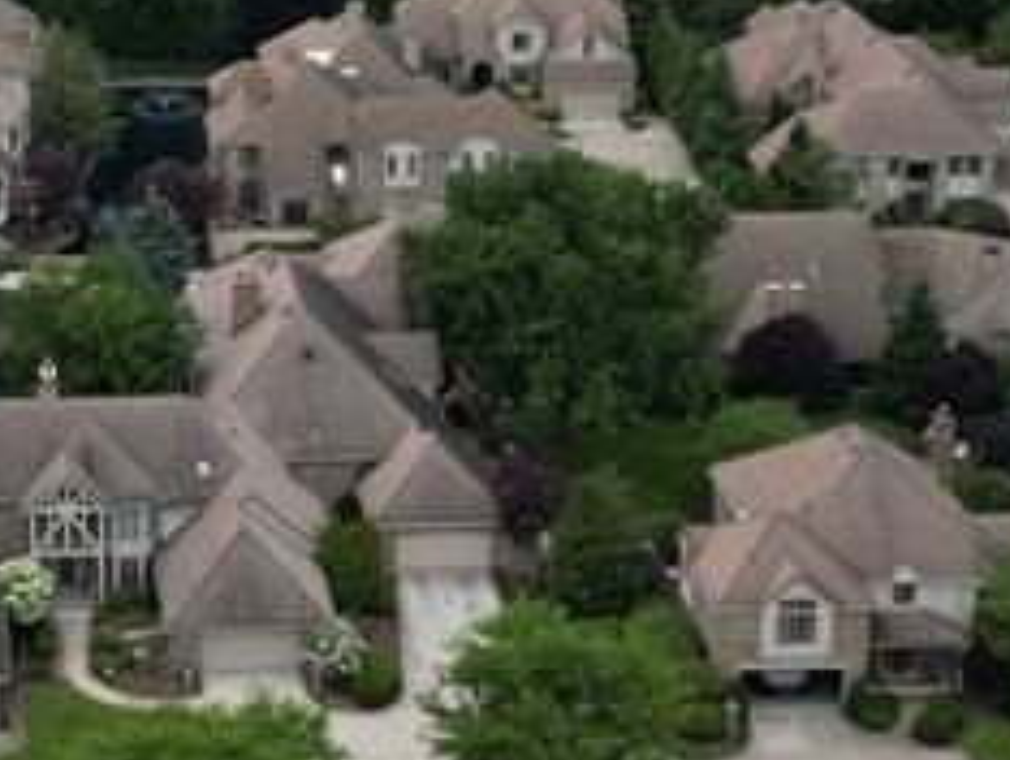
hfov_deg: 18.4
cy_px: 13
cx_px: 99
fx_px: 3067
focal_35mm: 105
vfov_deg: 13.9
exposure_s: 1/2000
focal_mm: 6.72
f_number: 1.7
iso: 100
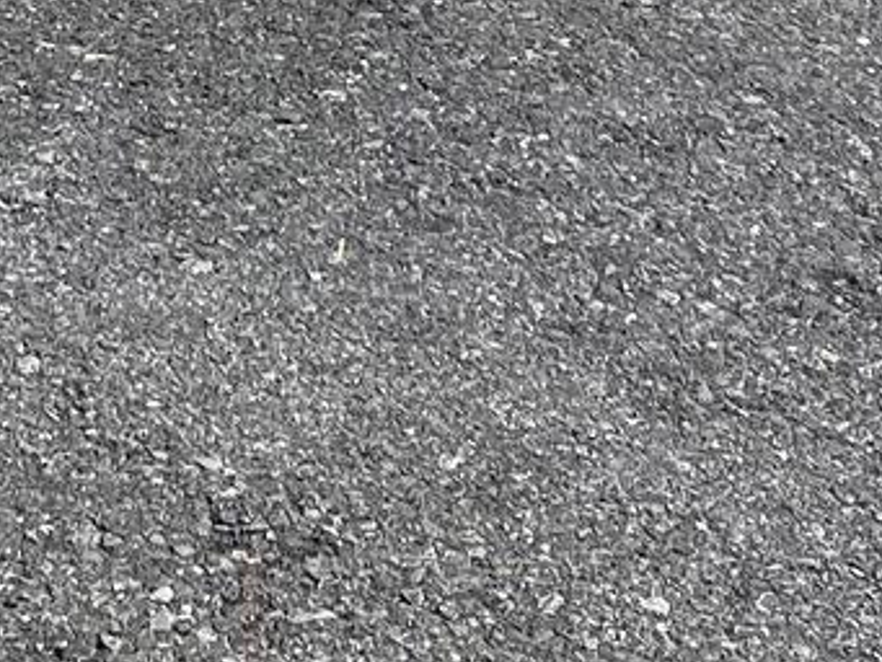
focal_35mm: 150
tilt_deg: -9.6
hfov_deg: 13.1
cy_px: -1065
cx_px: 199
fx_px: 3823
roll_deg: +4.0
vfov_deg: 8.7
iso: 32
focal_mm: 5.1
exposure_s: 1/13514
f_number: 1.6
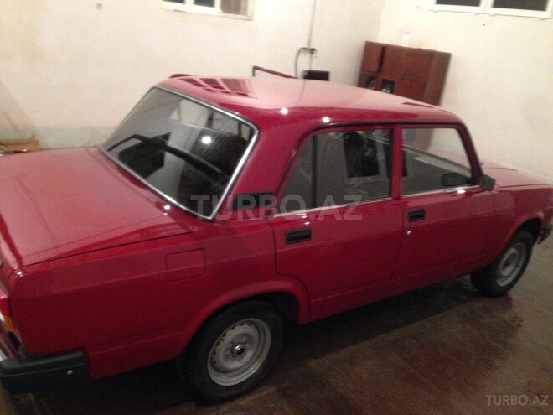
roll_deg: -6.4
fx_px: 527
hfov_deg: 55.4
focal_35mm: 33
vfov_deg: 42.9
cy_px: 208
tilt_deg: -19.9
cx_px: 276
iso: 400
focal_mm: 4.12
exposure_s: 1/15
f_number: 2.4
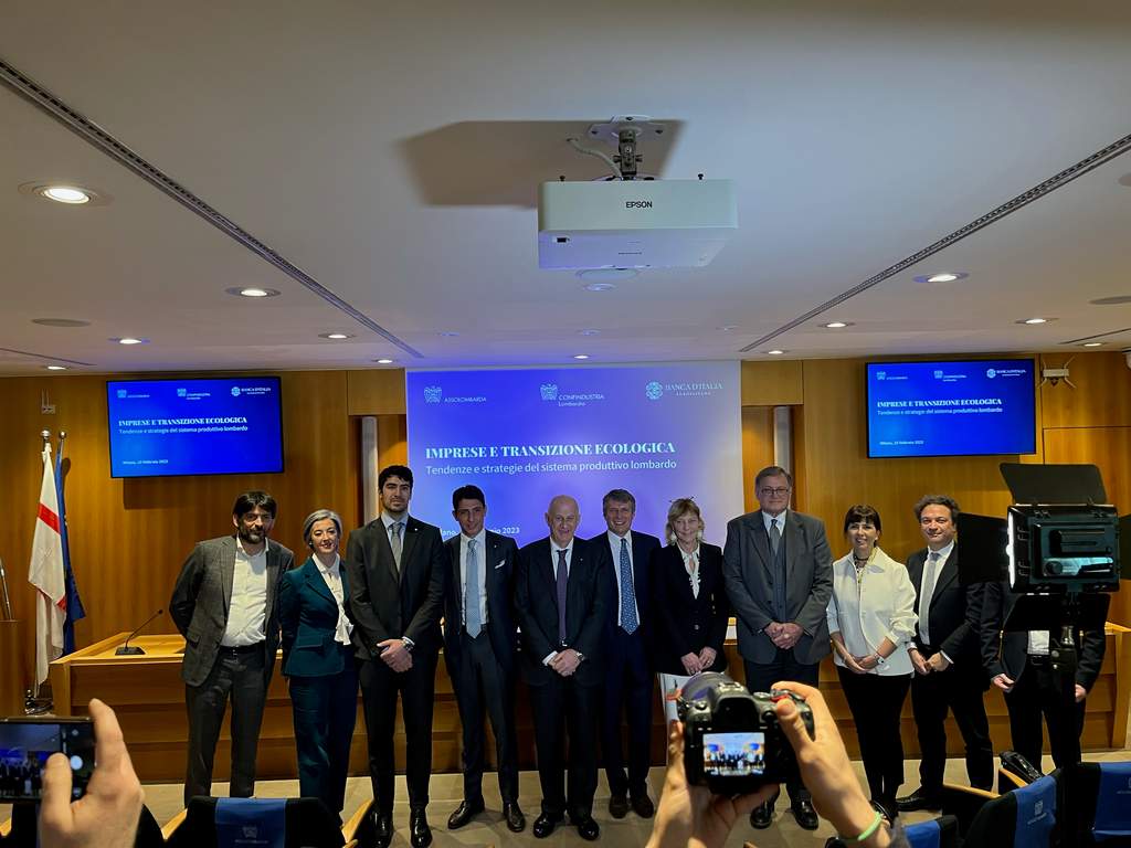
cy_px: 424
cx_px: 566
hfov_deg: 67.3
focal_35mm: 26
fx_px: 849
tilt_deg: -1.3
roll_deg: +2.4
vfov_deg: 53.1
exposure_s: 1/71
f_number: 1.6
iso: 125
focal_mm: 5.1
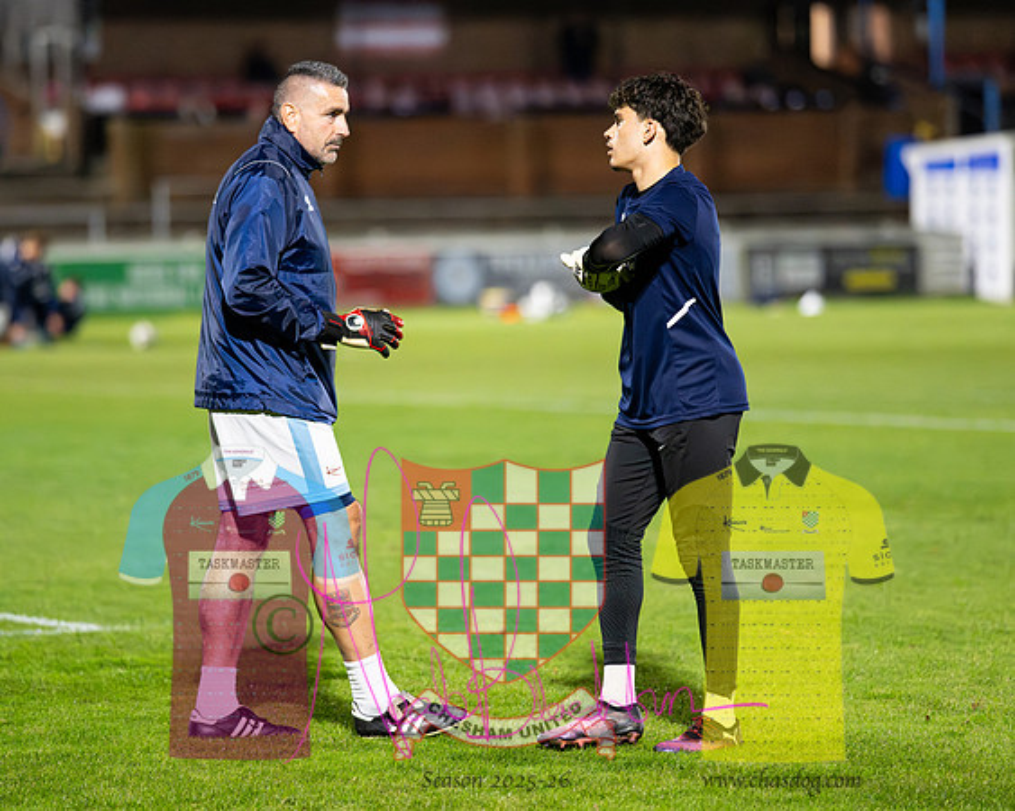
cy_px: 340
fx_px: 5840
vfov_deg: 7.9
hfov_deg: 9.9
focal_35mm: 194
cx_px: 448
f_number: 1.8
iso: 8000
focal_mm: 135
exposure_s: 1/2000
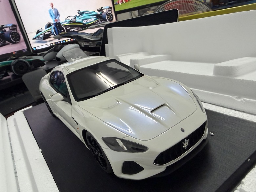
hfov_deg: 71.6
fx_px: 177
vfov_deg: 56.8
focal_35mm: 24
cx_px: 128
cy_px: 96
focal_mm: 2.22
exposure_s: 1/120
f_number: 2.2
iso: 250
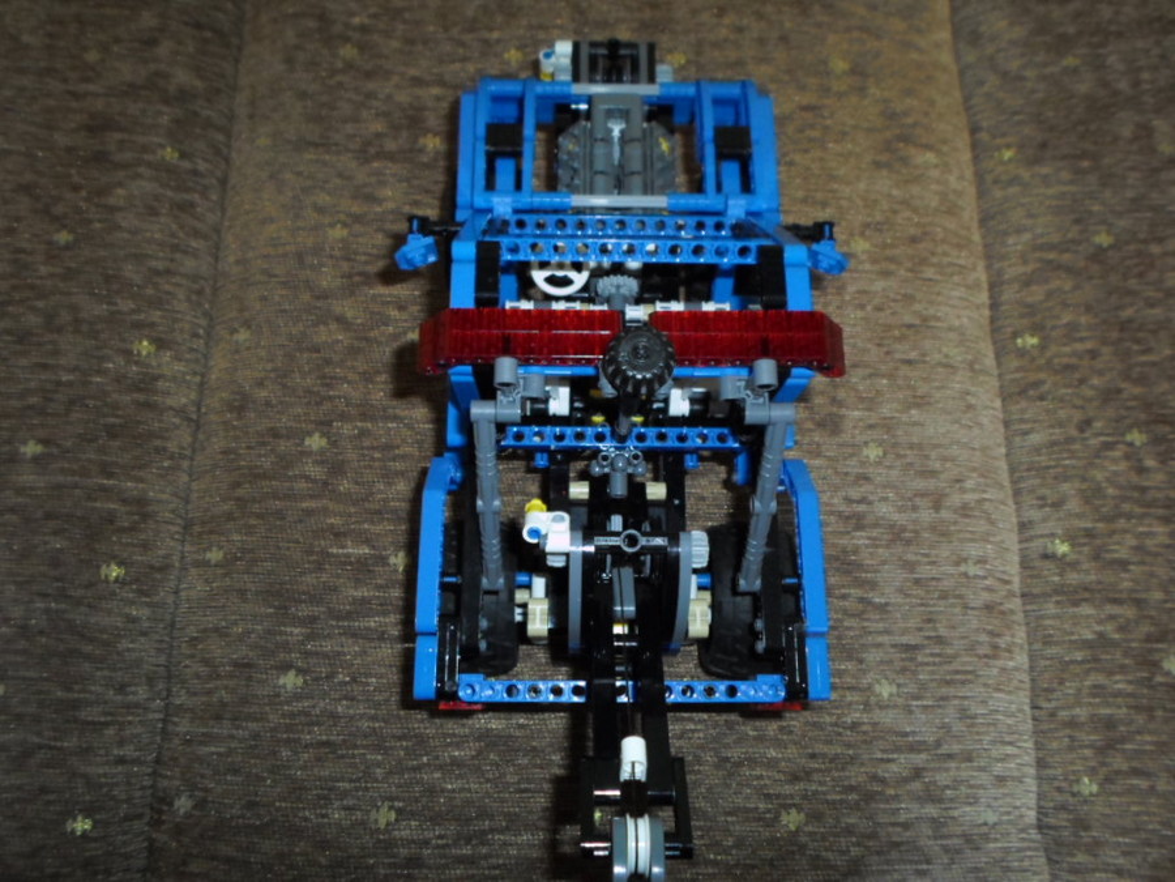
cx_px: 588
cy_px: 441
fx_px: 849
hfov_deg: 69.4
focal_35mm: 25
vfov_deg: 54.9
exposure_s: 1/3
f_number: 2.5
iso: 400
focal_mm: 4.5
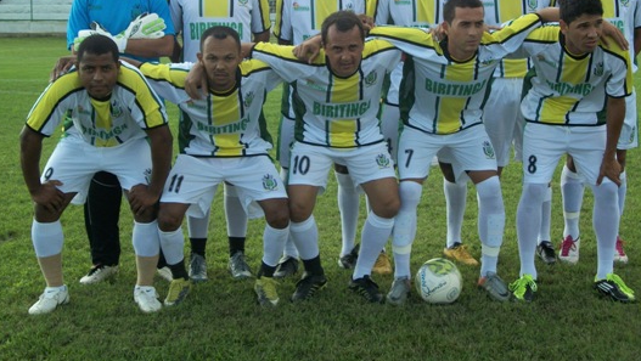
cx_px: 334
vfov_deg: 19.4
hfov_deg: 33.8
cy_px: 119
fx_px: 1054
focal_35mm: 62
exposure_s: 1/400
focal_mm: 8.8
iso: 80
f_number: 3.6
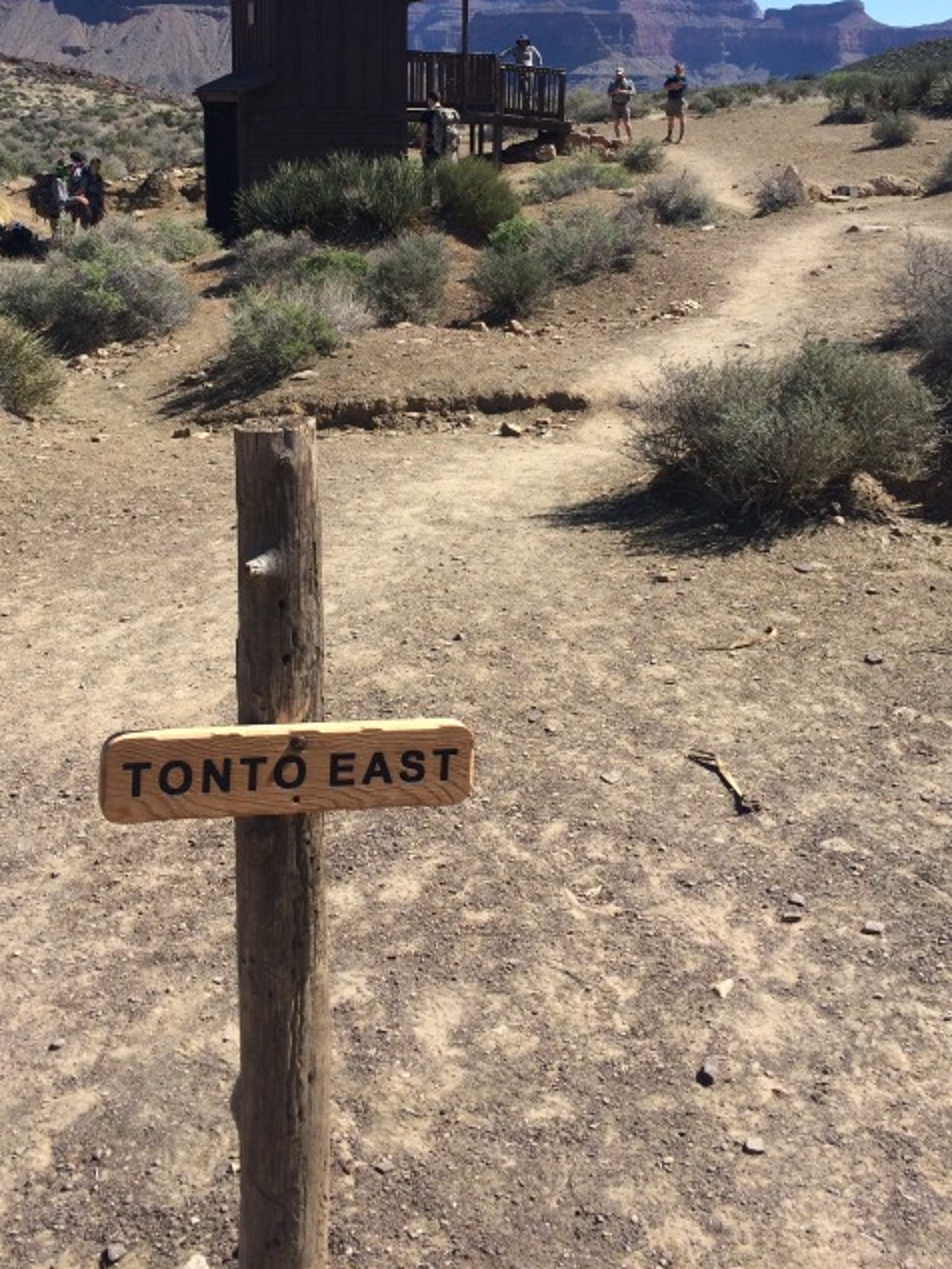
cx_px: 404
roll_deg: +1.0
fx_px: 1429
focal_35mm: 39
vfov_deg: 47.2
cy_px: 433
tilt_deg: -14.8
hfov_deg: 36.8
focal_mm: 4.15
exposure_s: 1/1953
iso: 32
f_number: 2.2
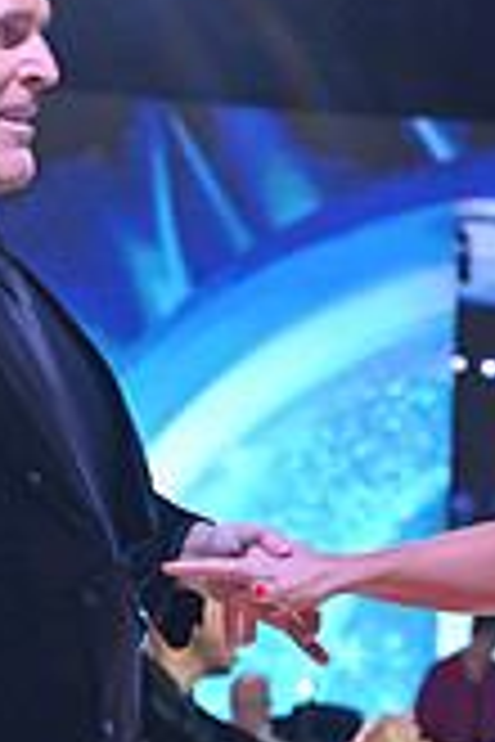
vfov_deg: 8.2
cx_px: 407
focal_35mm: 246
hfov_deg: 5.6
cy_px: 1088
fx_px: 5073
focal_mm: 70
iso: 2000
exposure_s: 1/250
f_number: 4
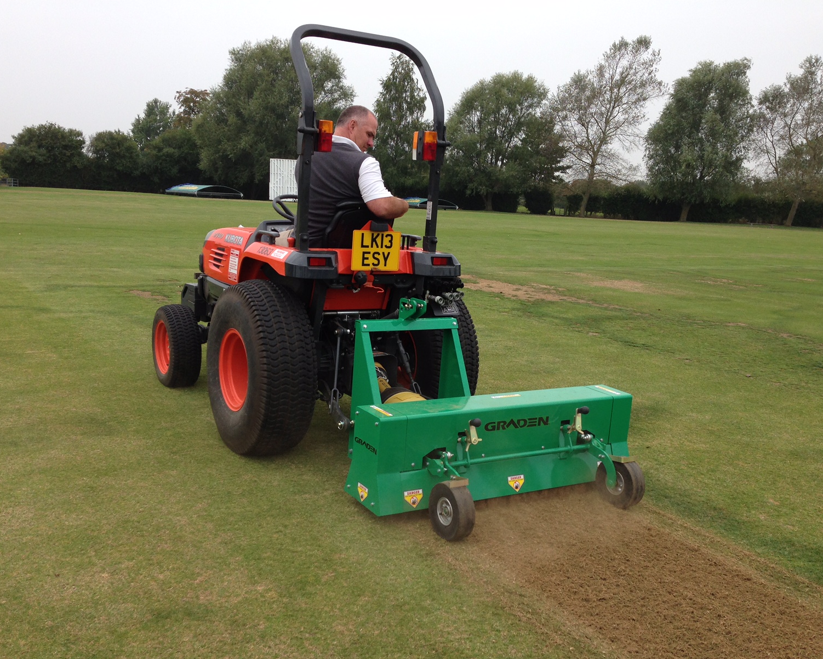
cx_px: 398
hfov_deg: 51.5
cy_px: 333
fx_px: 853
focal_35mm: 35
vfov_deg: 42.2
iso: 50
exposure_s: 1/723
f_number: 2.4
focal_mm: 4.13
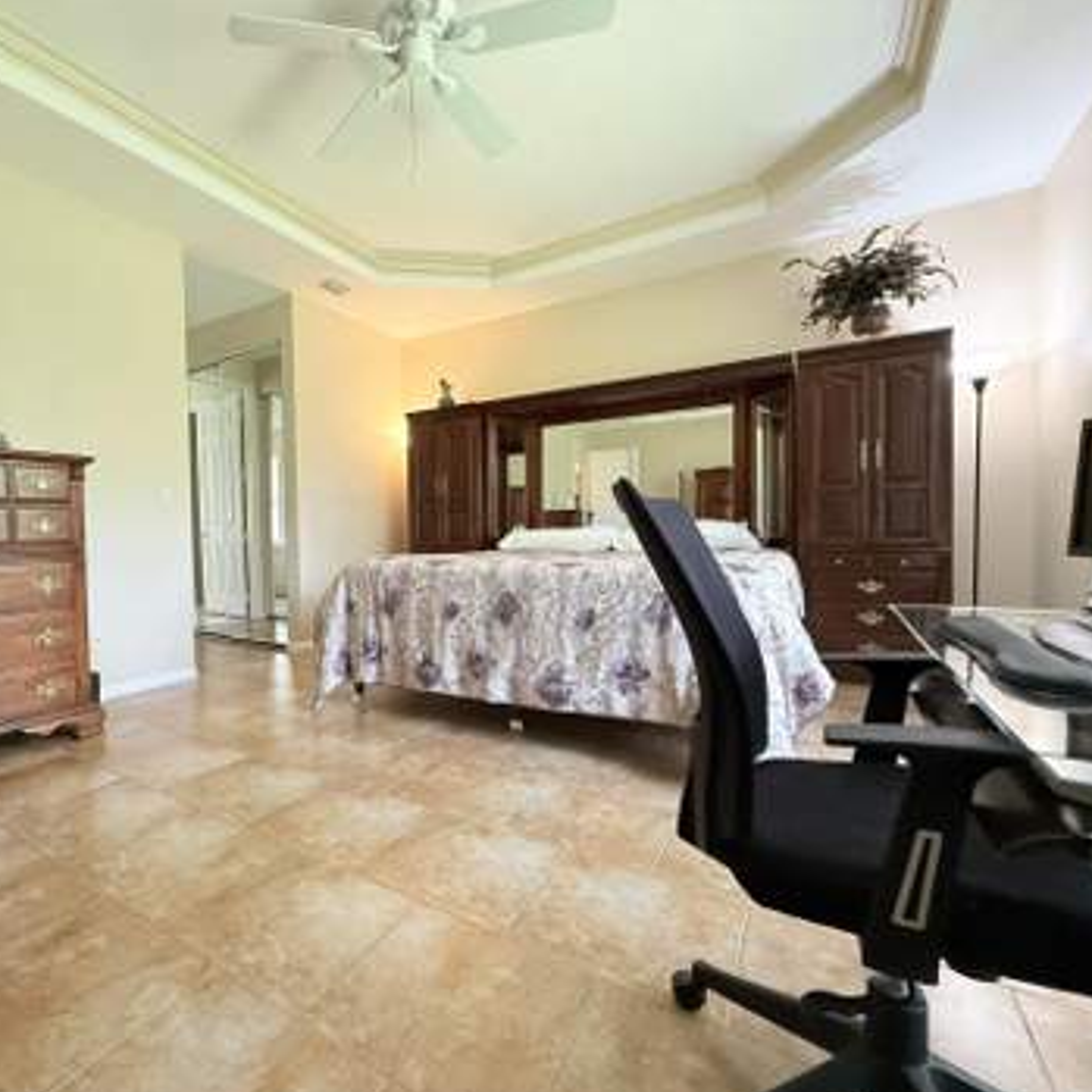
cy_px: 551
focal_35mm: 17
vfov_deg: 84.0
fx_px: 607
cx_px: 375
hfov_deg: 81.5
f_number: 2.2
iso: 250
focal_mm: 2.22
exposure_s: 1/60
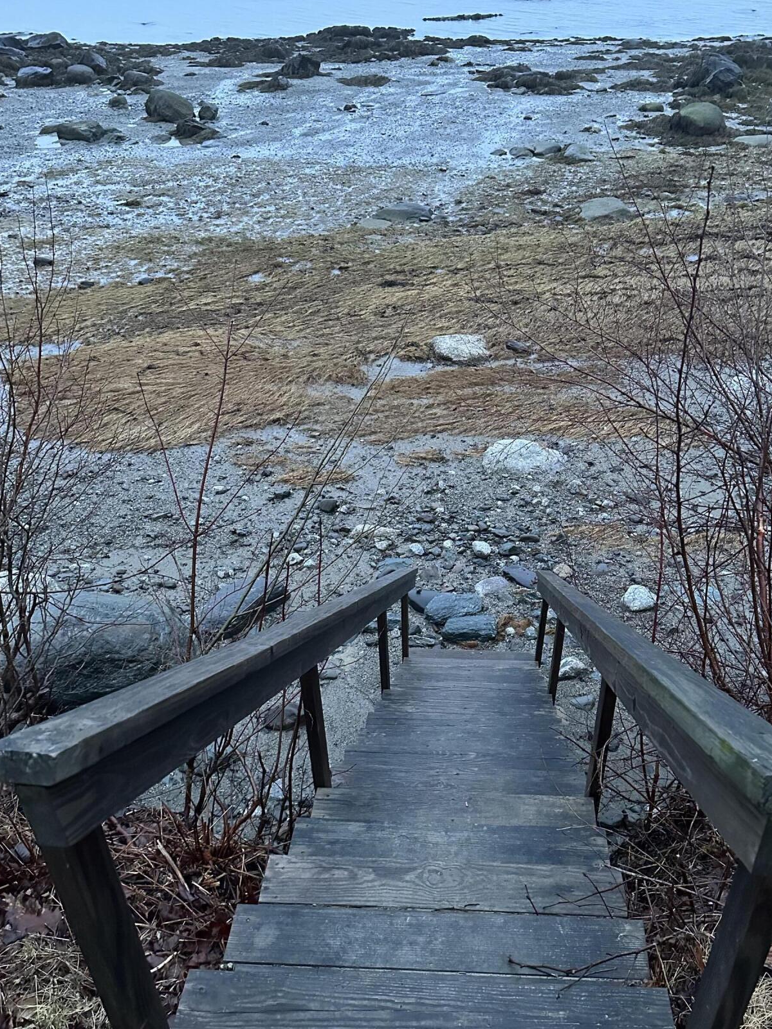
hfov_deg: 46.7
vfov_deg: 59.9
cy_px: 561
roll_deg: +2.2
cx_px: 435
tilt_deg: -38.0
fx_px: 892
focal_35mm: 30
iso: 1000
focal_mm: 6.86
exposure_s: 1/38
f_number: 1.78
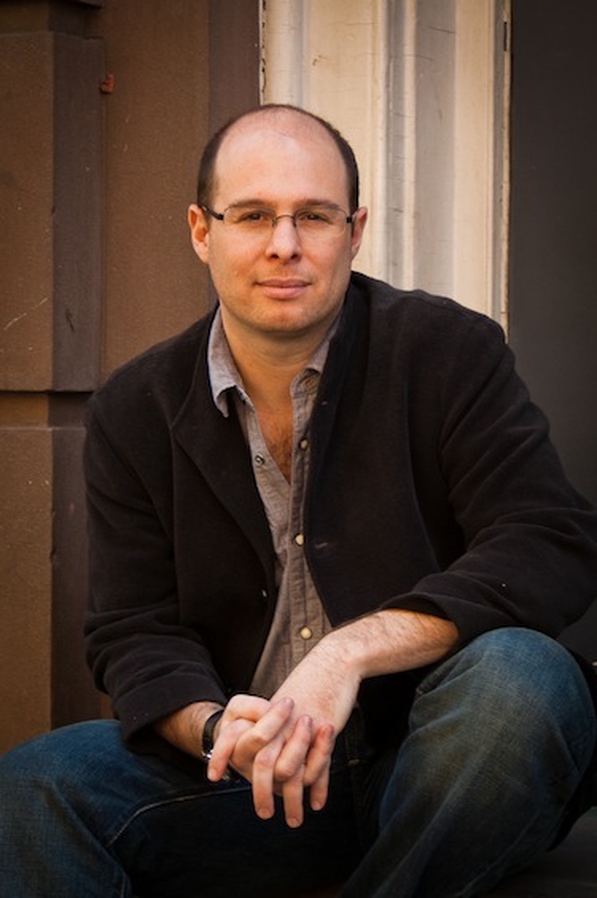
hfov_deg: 12.2
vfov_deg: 18.2
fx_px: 2803
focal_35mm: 112
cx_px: 298
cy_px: 449
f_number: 5.6
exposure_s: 1/60
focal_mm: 75
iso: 400
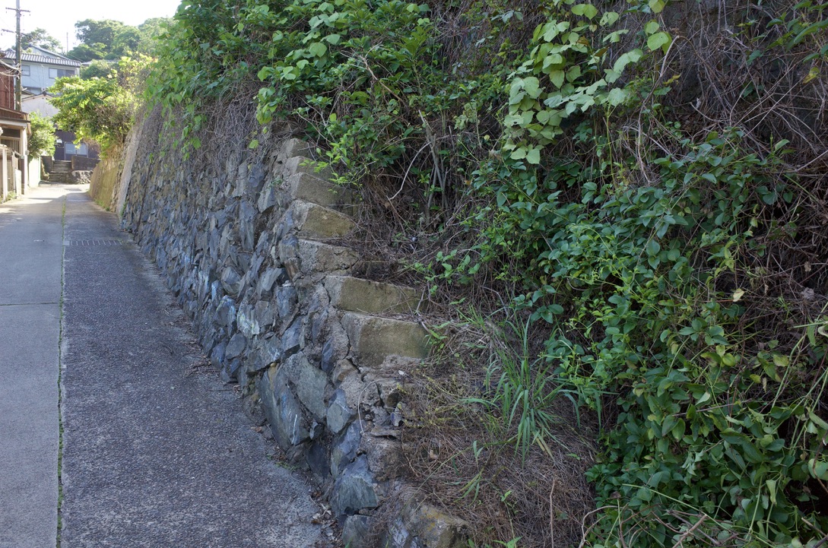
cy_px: 274
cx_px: 414
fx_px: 643
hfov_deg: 65.6
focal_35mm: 28
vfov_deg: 46.2
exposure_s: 1/125
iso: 500
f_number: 8
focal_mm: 18.3
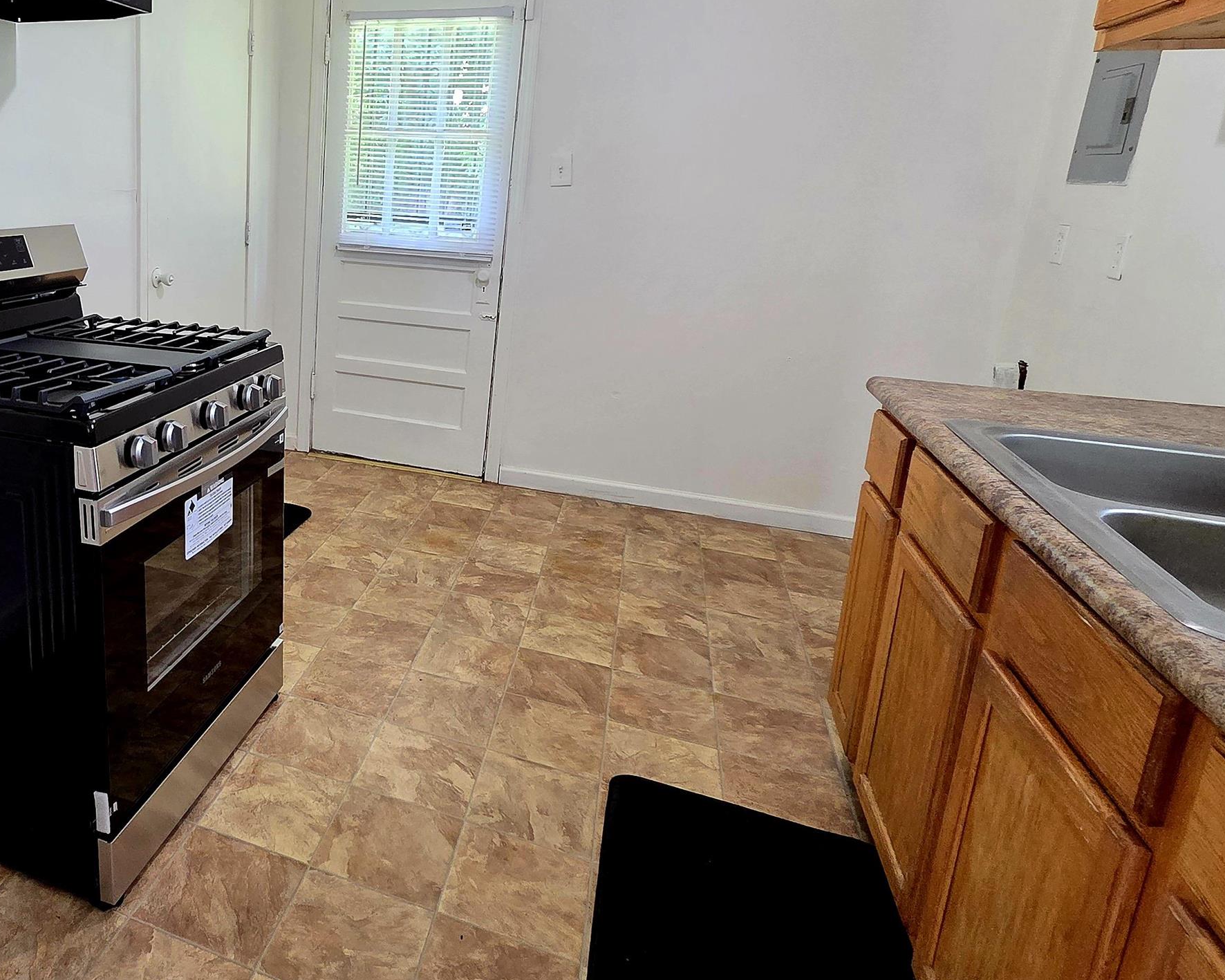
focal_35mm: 22
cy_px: 363
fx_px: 797
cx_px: 271
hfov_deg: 68.9
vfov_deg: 62.2
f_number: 2.2
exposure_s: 1/60.2
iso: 500
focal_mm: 2.2
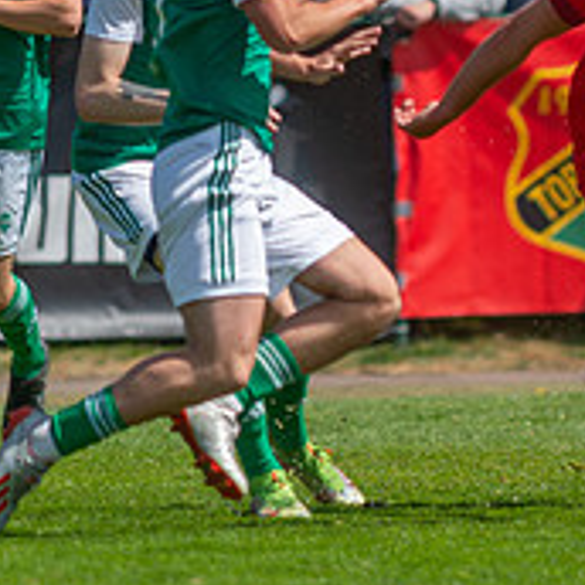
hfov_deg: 1.4
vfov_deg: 1.4
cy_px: 173
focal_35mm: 1211
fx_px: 23154
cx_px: 704
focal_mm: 420
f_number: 4
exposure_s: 1/1250
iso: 160
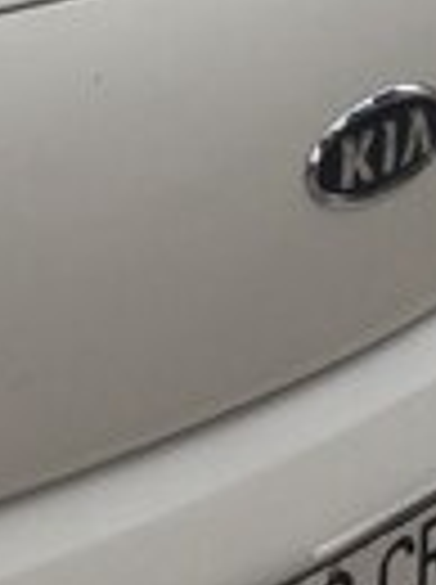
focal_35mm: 126
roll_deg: -1.7
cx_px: -63
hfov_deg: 11.5
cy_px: -148
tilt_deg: -12.6
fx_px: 2123
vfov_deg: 15.0
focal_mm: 4.12
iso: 50
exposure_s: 1/212
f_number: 2.4
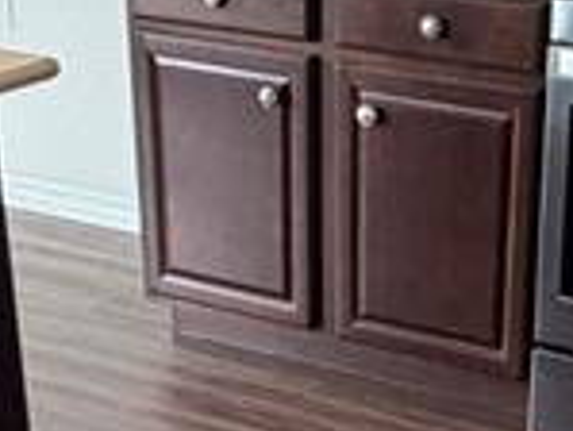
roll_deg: -1.6
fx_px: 1590
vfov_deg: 15.0
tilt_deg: -26.9
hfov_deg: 20.3
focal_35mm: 96
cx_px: 427
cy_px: 471
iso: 250
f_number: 2.2
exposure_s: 1/120
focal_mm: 2.22
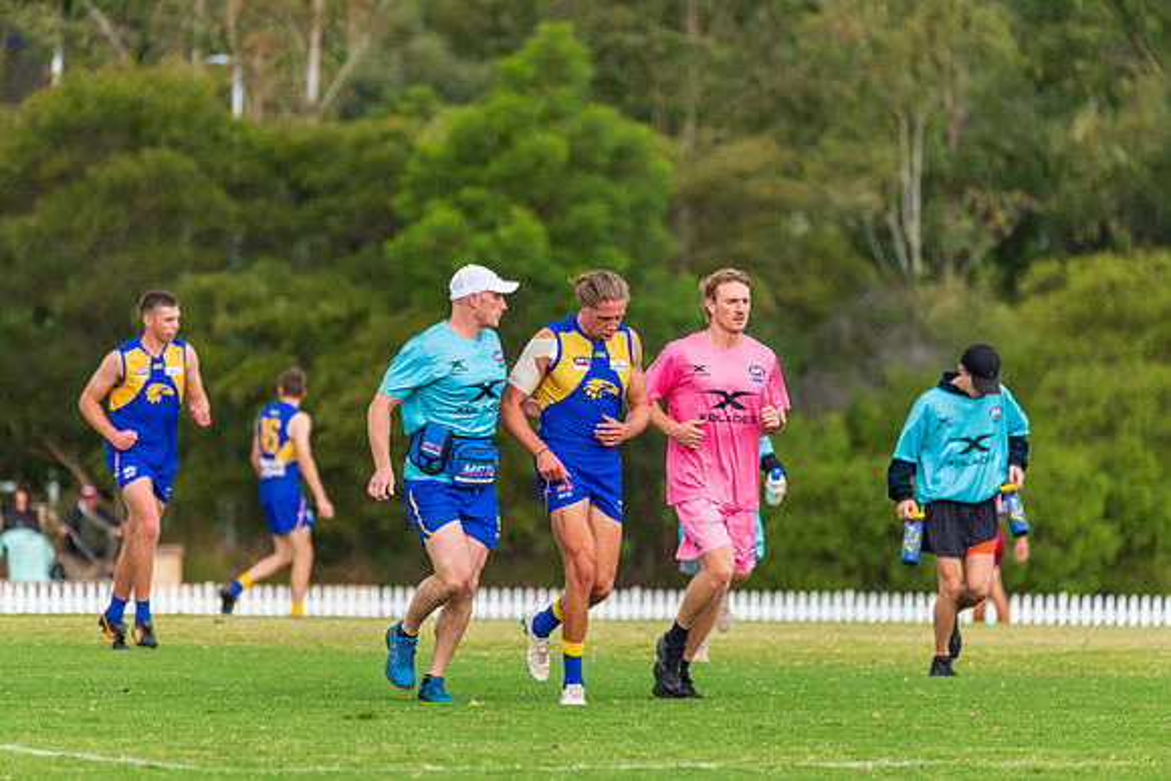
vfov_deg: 3.4
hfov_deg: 5.1
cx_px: 576
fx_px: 13214
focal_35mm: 406
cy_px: 384
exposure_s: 1/1250
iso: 1000
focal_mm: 400
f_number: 6
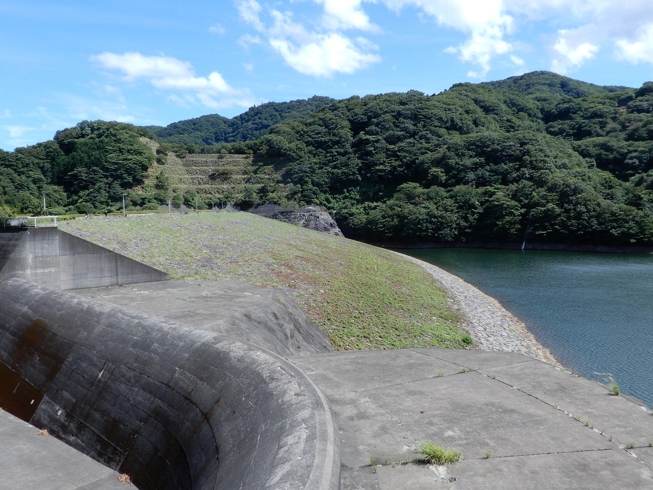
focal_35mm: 30
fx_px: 566
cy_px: 245
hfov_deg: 60.0
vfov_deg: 46.8
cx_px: 326
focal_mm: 5.4
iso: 80
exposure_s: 1/200
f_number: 6.3
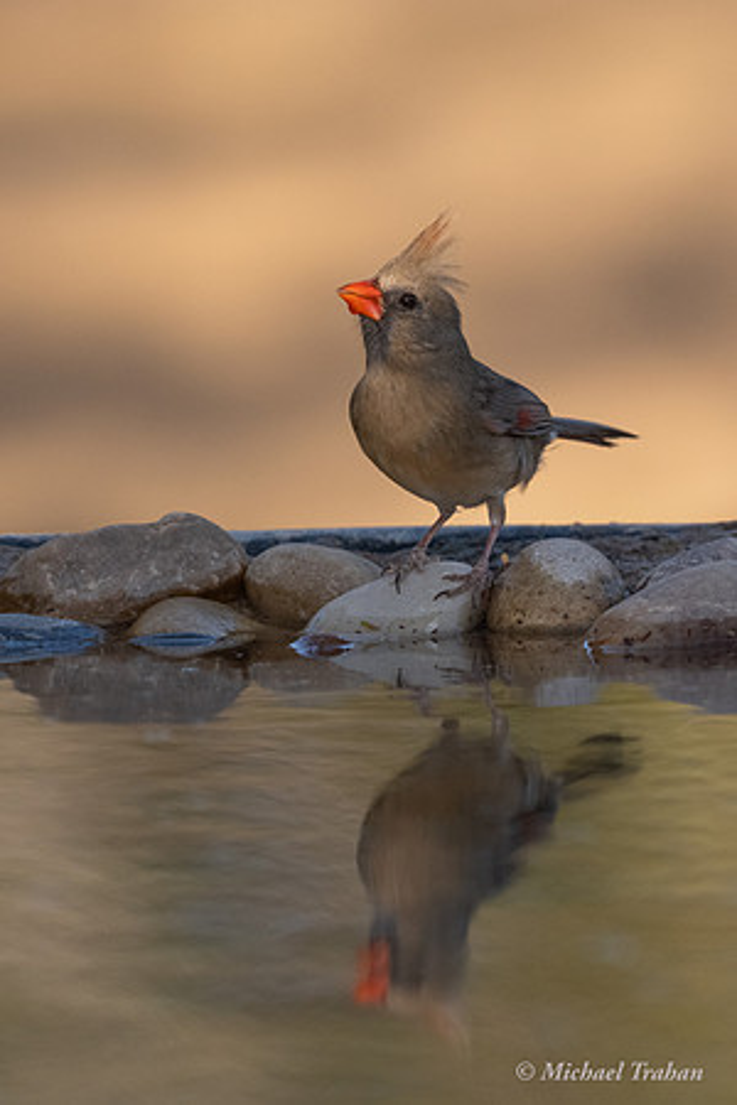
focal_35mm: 519
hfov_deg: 2.6
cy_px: 515
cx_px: 438
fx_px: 15949
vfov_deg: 4.0
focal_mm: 280
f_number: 5.6
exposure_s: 1/3200
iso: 1600
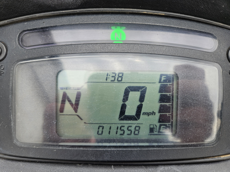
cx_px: 115
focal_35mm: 23
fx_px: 153
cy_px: 86
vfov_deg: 58.9
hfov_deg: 73.9
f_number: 1.8
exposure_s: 1/180
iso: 25
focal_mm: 5.4
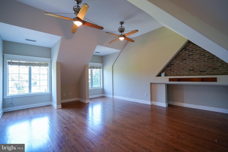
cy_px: 76
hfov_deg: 96.7
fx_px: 101
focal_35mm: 16
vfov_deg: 73.7
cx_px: 114
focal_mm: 16
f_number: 3.2
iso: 1600
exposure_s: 1/160
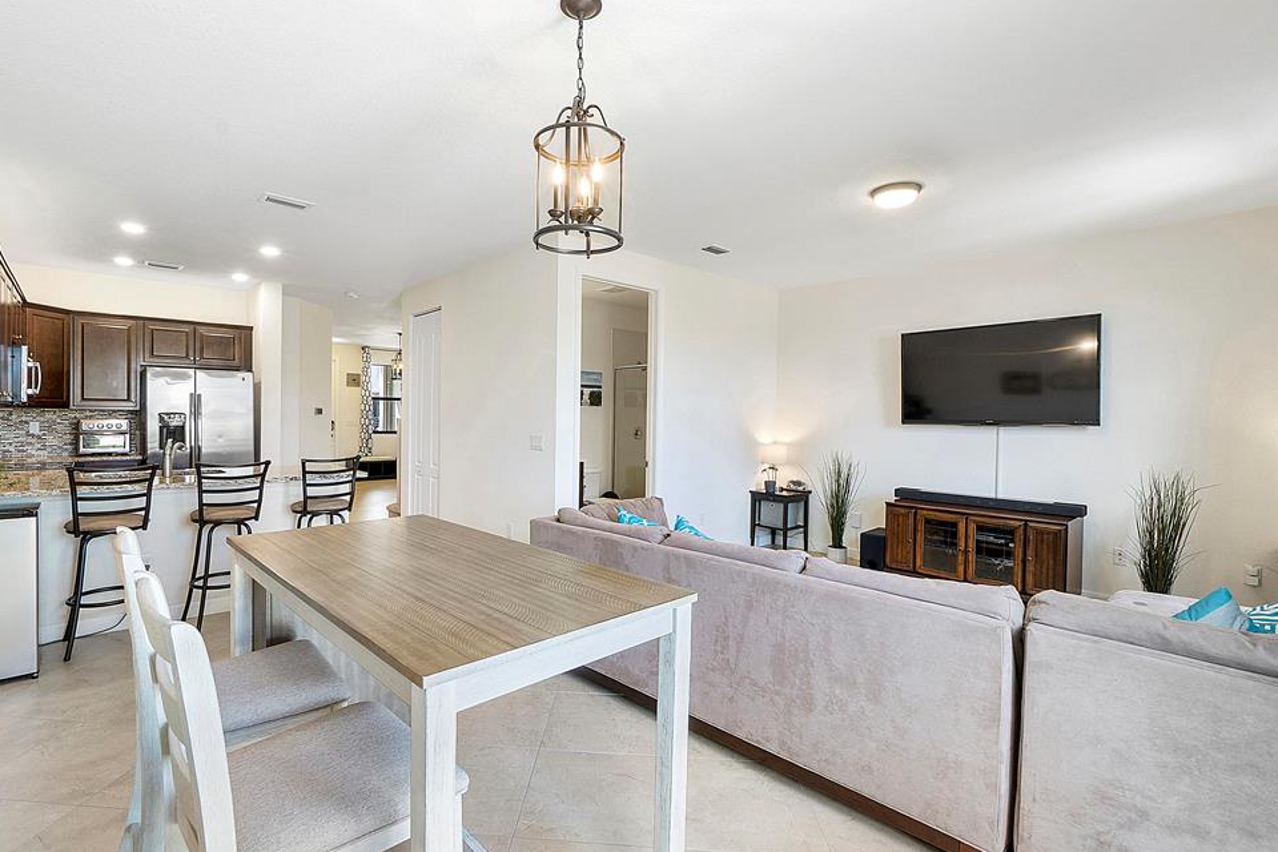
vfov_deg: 73.7
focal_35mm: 16
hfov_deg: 96.6
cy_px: 427
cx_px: 604
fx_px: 568
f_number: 11
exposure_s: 1/5
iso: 160
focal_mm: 10
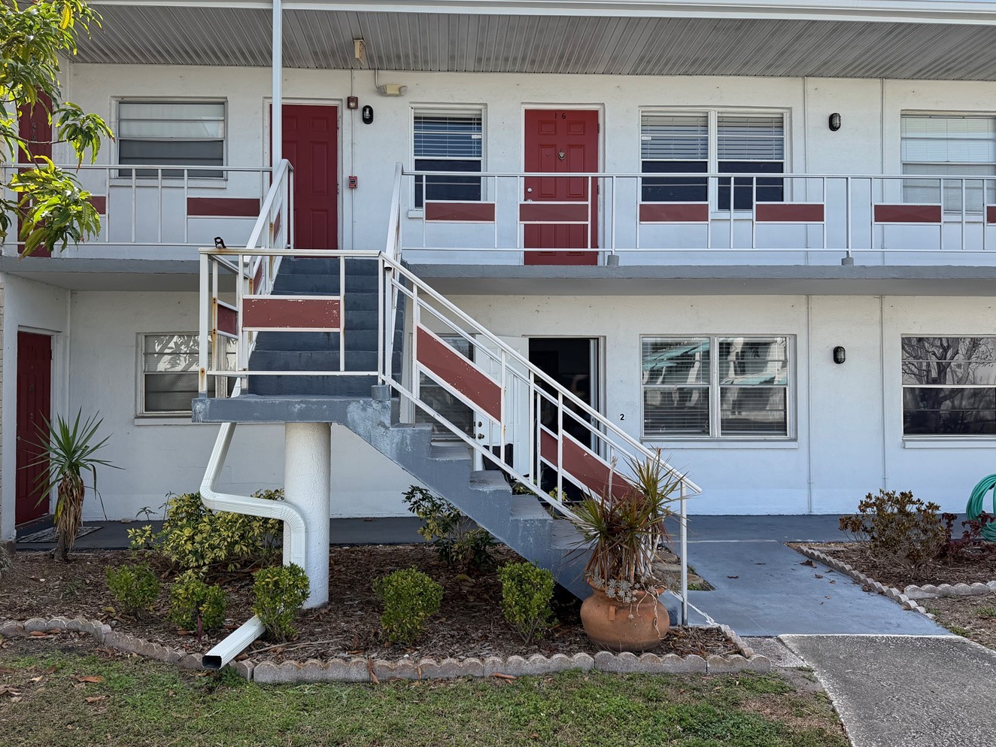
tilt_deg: +1.2
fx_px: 834
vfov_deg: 48.2
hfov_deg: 61.6
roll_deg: -0.5
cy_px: 364
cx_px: 471
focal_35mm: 29
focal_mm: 6.76
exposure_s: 1/2110
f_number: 1.78
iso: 100
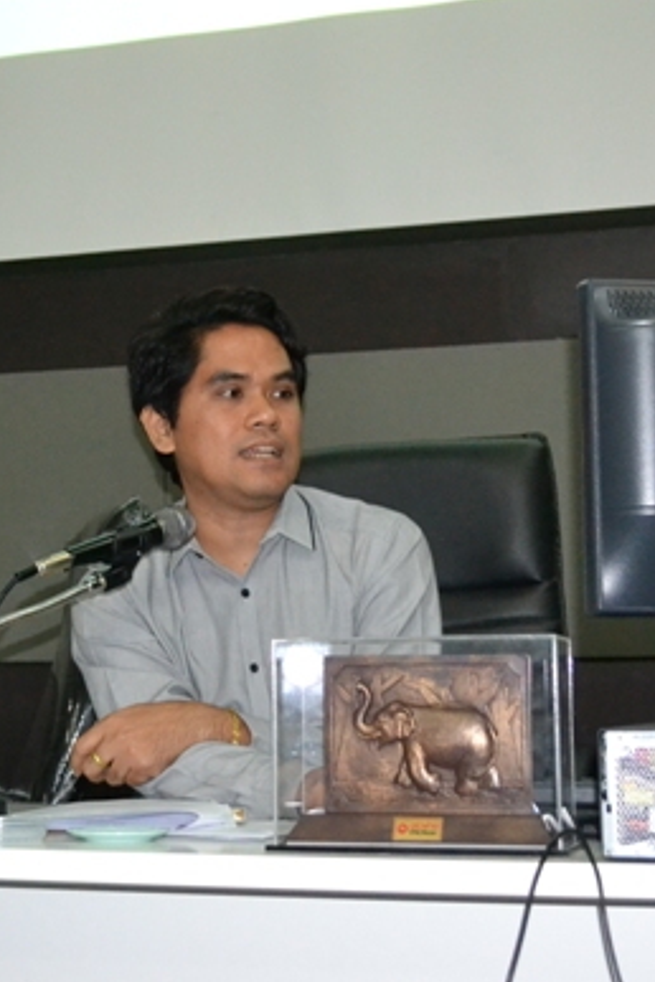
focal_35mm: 64
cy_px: 363
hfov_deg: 21.2
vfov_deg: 31.3
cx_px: 241
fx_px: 1747
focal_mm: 22
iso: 2800
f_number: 4
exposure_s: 1/60
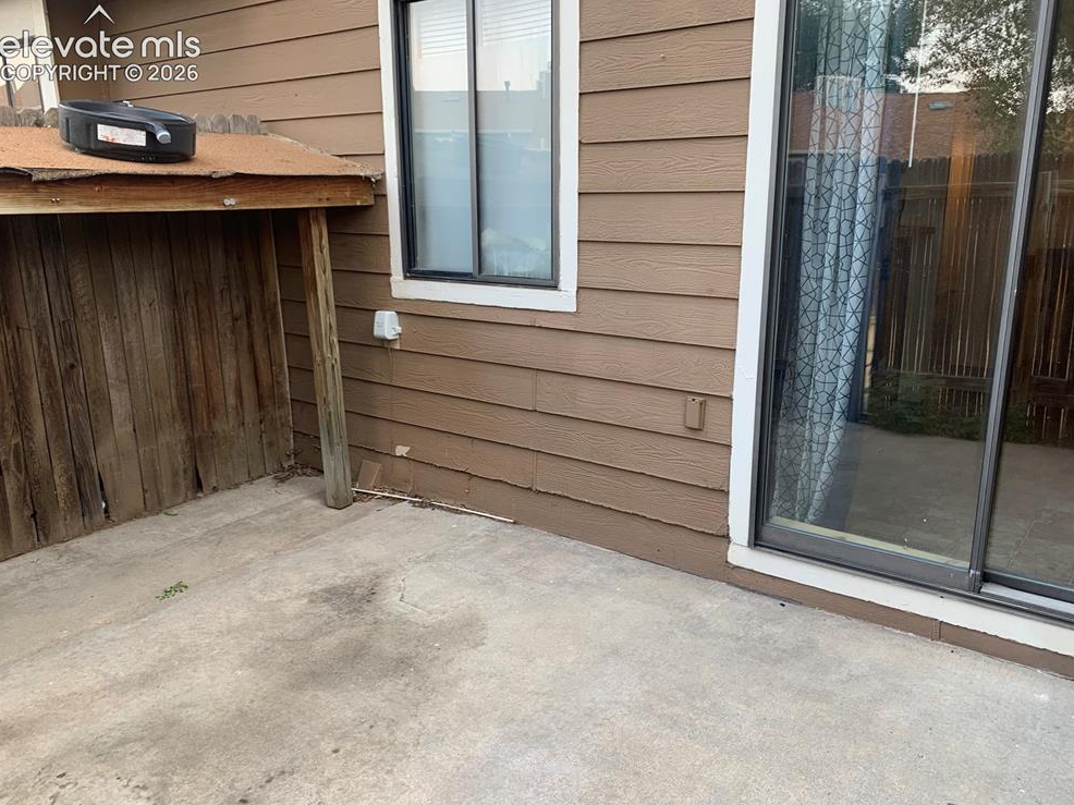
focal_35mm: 27
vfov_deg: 51.3
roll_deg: -0.9
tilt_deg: -15.1
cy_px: 402
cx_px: 546
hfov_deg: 65.3
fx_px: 838
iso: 25
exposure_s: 1/122
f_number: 1.8
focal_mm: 4.25
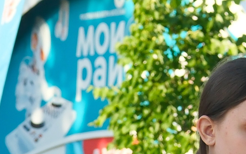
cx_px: 77
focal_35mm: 313
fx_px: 2099
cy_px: 245
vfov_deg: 4.2
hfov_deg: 6.7
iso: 1250
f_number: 5.6
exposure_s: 1/900
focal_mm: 50
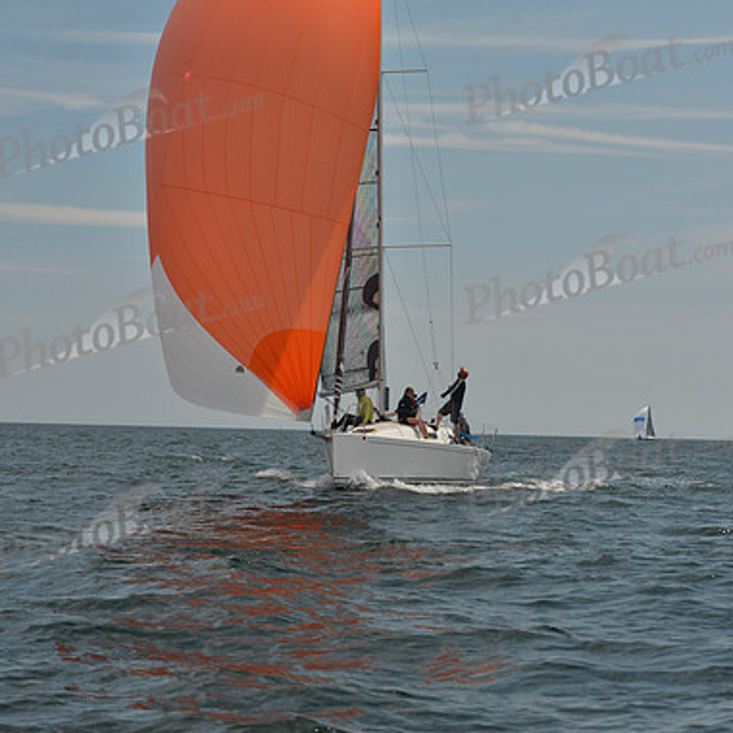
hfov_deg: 17.9
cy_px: 202
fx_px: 2324
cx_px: 365
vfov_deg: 17.8
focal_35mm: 97
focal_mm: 75
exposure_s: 1/800
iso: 400
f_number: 8
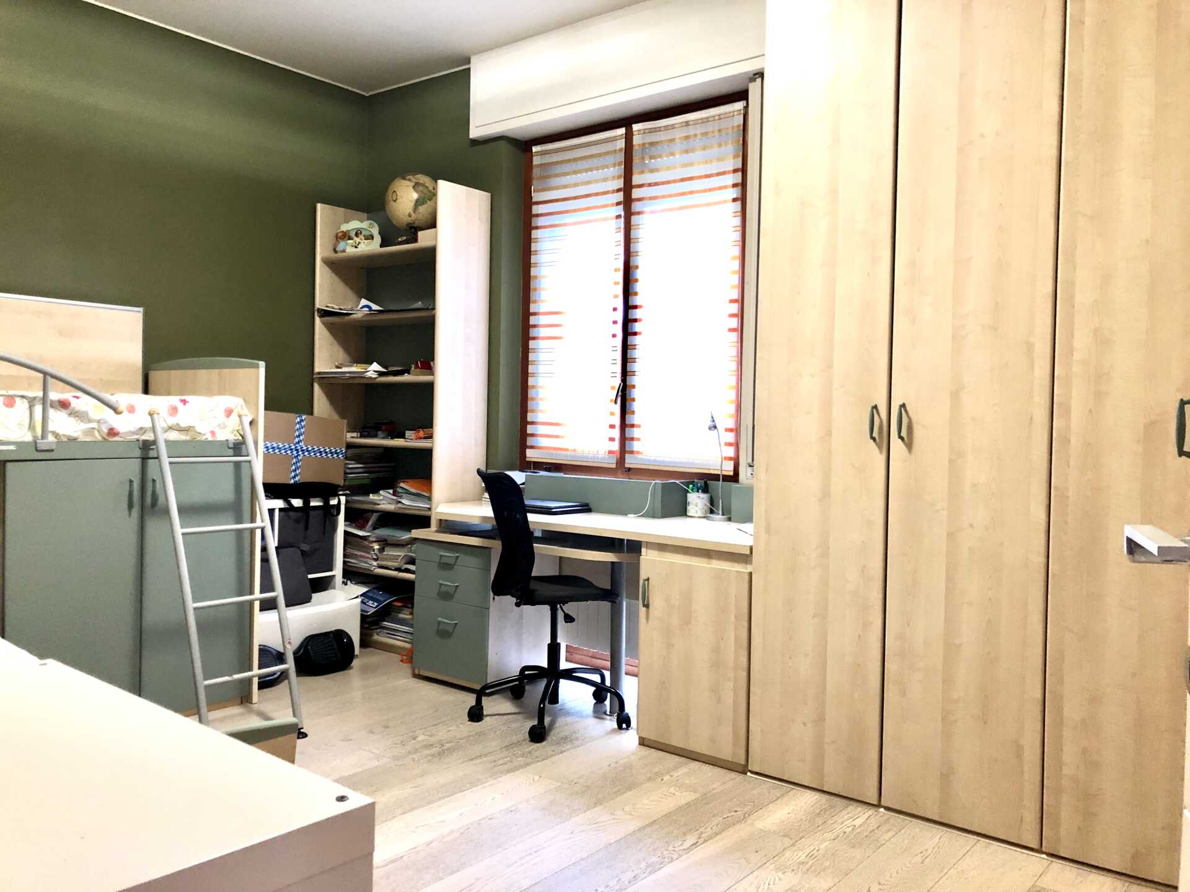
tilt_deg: -1.0
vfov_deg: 49.7
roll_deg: -1.0
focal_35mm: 28
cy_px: 446
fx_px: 963
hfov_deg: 63.4
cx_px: 595
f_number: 1.8
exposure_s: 1/14
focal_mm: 4
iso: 100
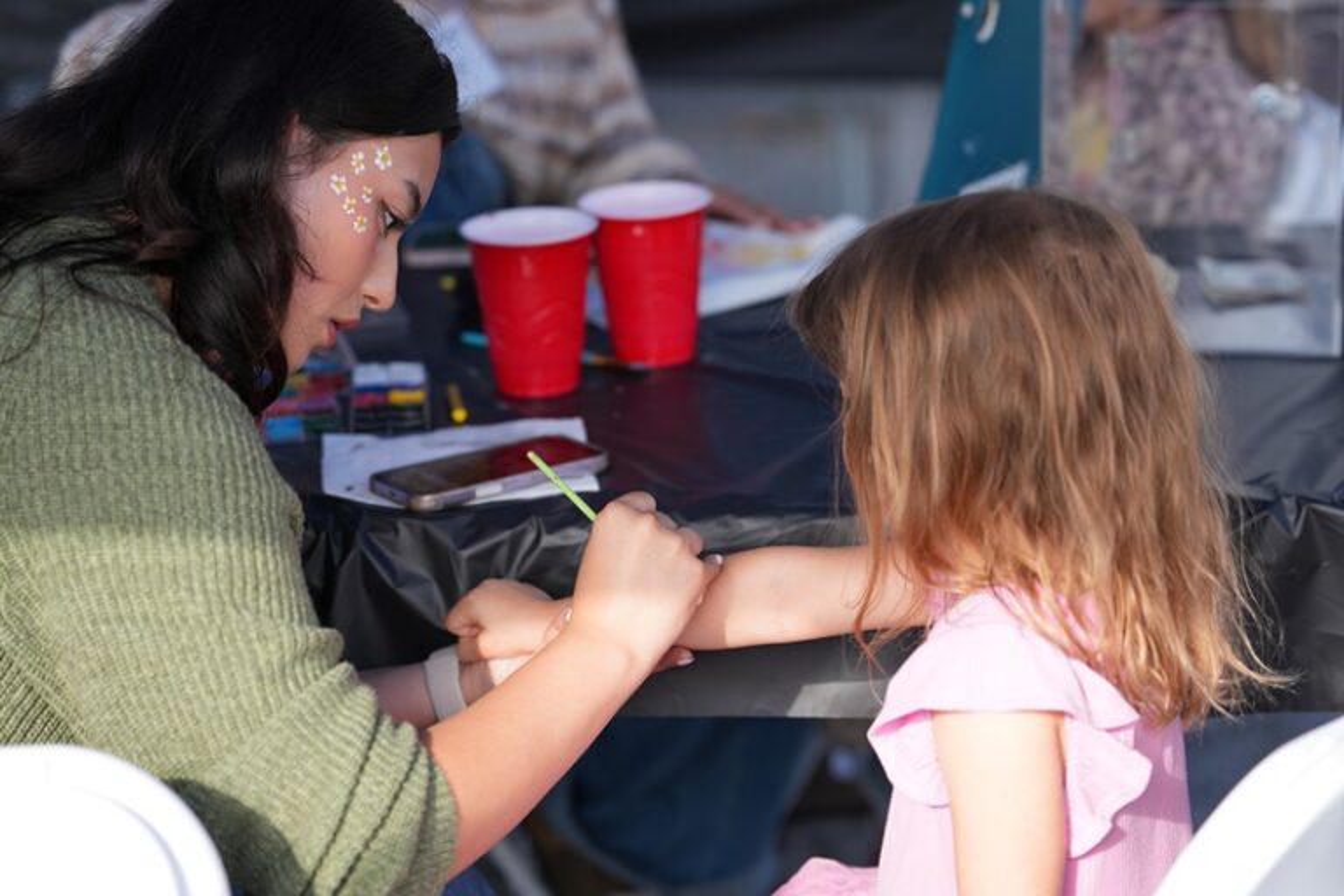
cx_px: 672
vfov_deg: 14.3
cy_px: 448
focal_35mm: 96
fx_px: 3584
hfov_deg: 21.2
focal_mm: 64
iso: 100
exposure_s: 1/640
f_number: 2
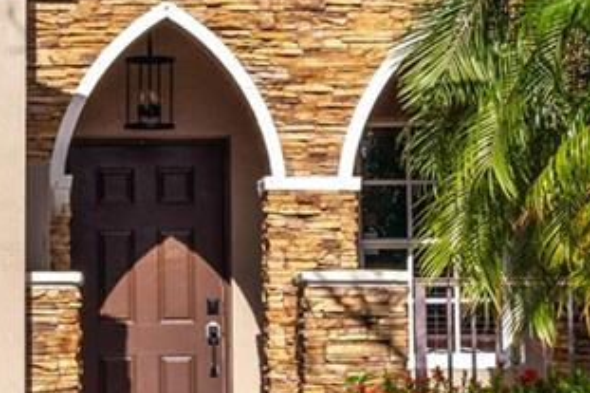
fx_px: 2866
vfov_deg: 7.8
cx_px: 192
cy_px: 53
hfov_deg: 11.7
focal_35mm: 175
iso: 250
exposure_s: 1/1000
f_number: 9
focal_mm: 34
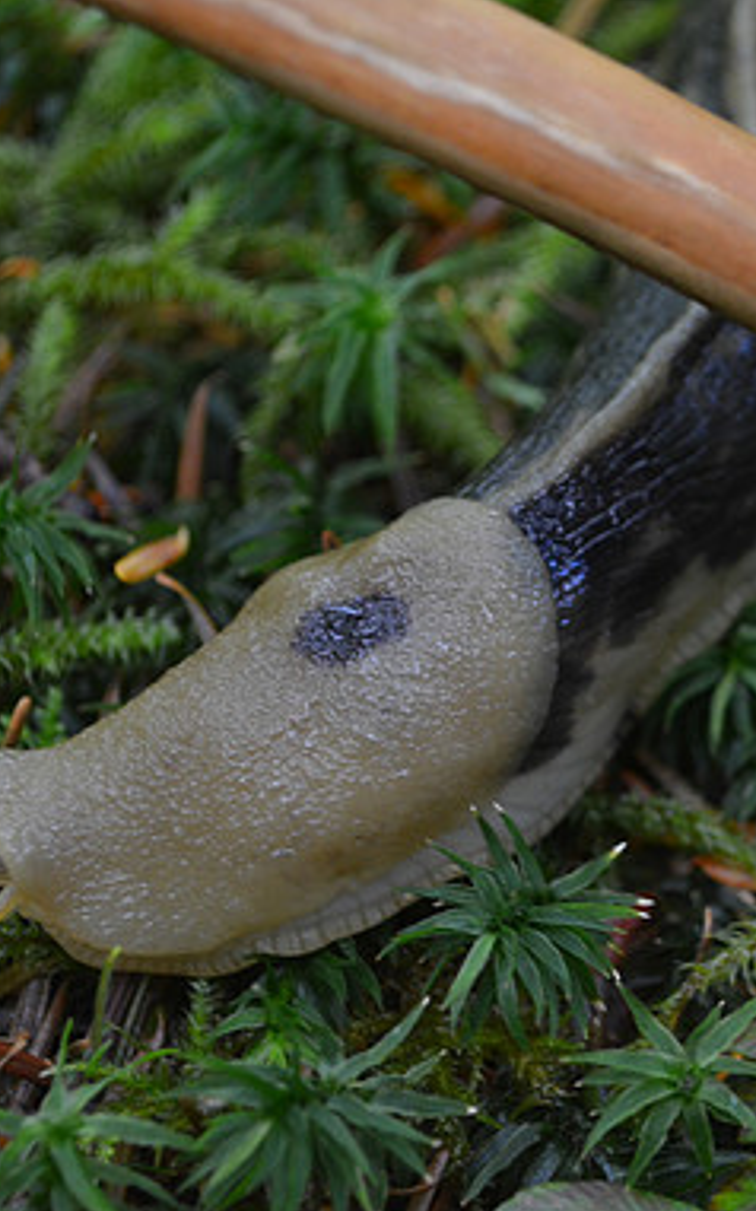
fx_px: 4214
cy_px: 607
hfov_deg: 10.2
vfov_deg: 16.3
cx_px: 692
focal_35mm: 128
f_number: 5.6
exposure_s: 1/30
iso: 800
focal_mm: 55
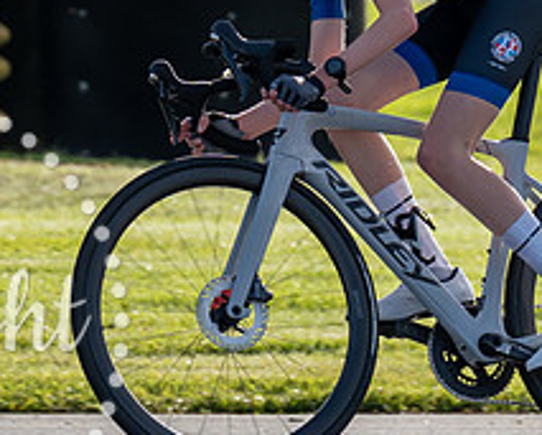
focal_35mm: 896
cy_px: 122
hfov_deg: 2.2
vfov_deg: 1.7
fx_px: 14393
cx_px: 155
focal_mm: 200
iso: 200
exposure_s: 1/1000
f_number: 5
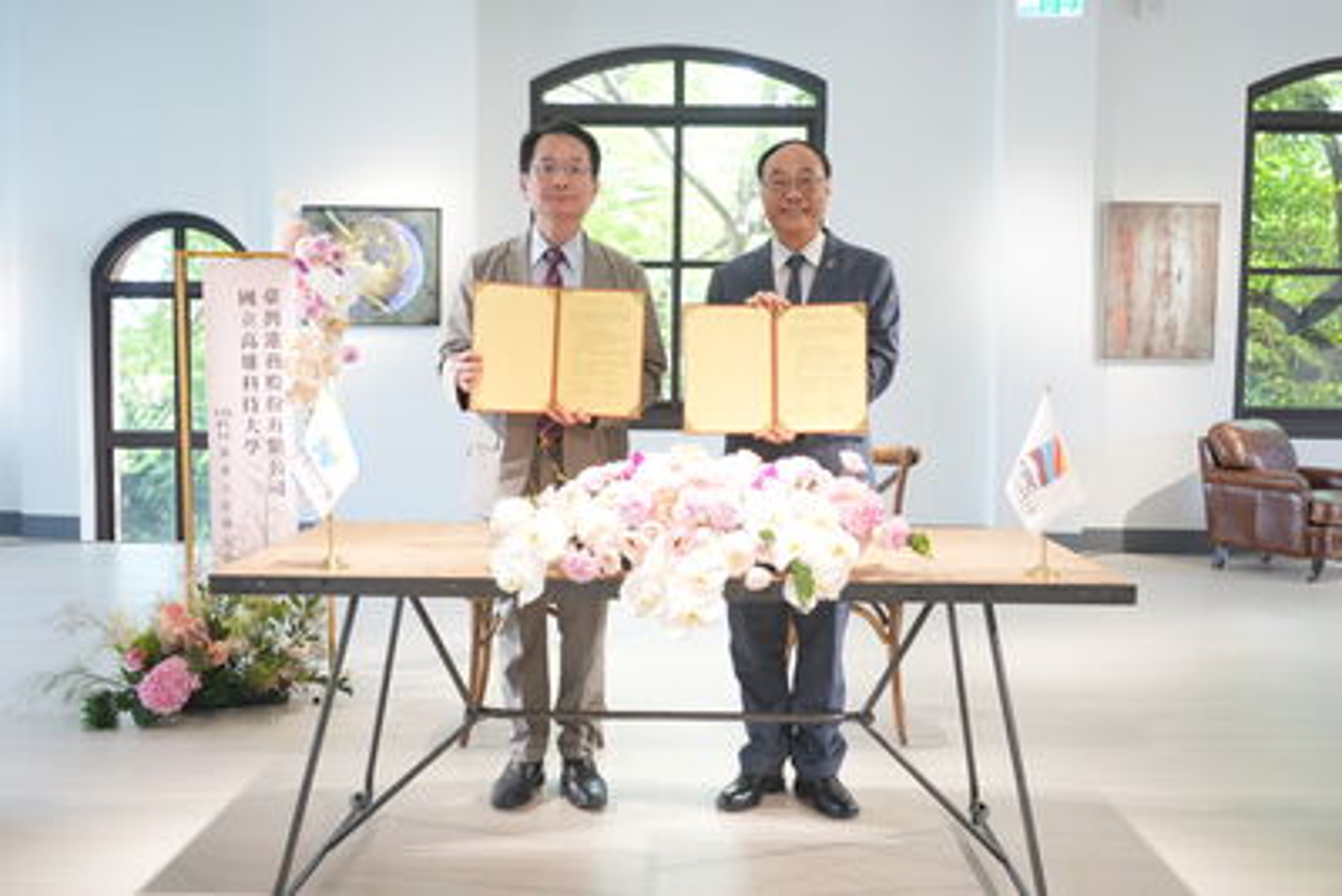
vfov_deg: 36.0
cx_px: 671
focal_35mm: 37
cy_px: 448
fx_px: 1380
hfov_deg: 51.9
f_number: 2.8
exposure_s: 1/40
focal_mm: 25
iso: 200
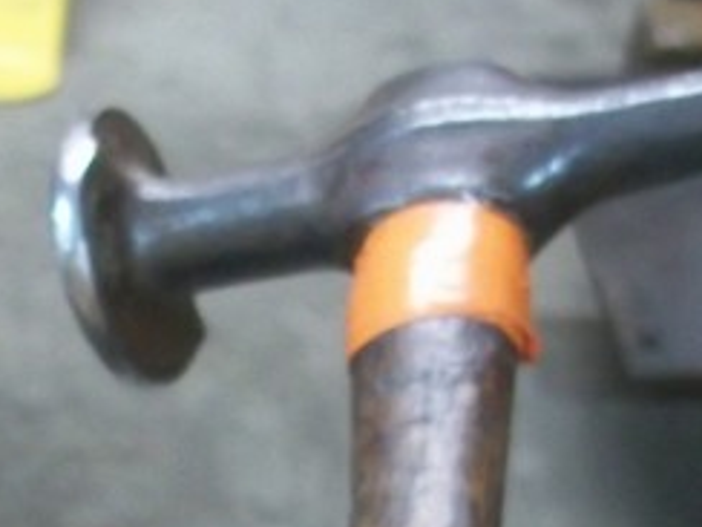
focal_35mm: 118
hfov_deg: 16.4
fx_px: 2393
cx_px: 23
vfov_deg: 11.9
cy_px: 847
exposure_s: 1/8
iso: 266
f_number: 3.1
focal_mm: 6.5
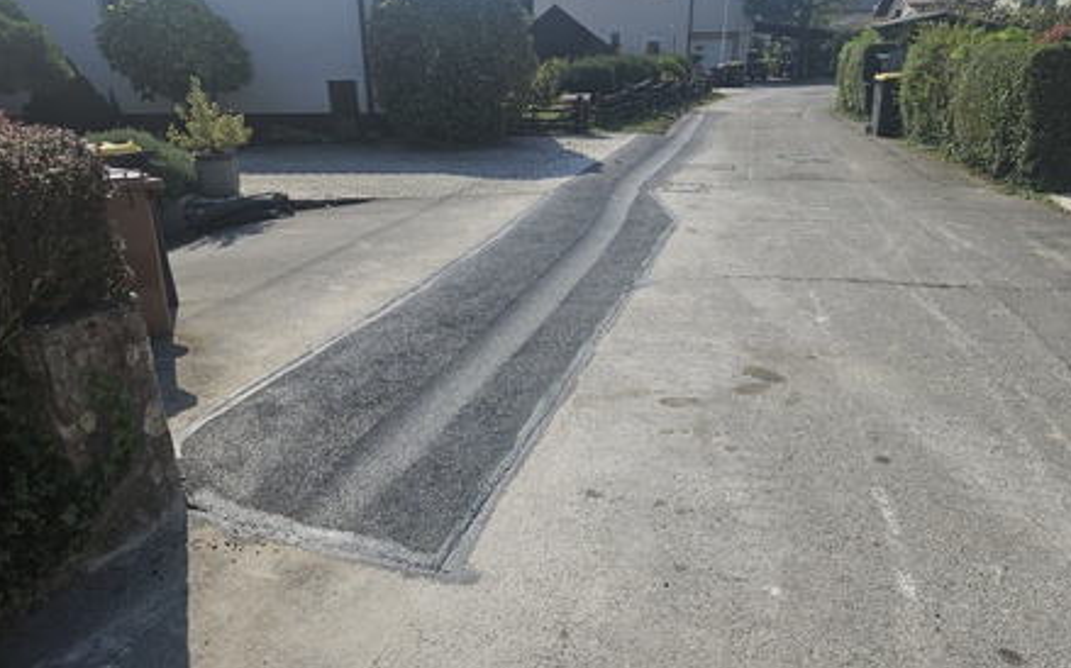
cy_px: 339
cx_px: 539
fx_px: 729
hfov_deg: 72.6
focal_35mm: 25
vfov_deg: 49.2
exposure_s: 1/2308
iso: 25
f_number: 1.8
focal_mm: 5.4
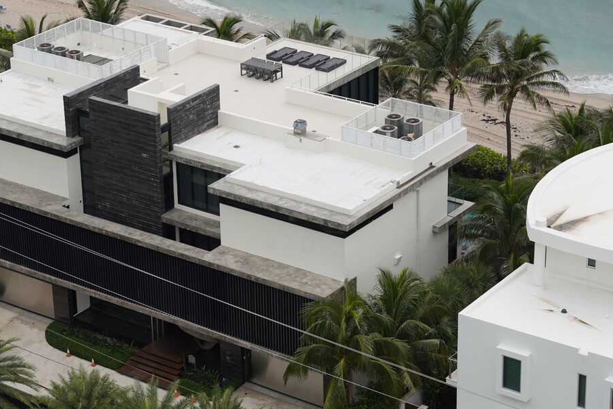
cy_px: 220
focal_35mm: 112
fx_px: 1907
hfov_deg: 18.2
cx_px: 210
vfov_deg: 12.2
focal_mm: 70
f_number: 4.5
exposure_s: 1/250
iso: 100
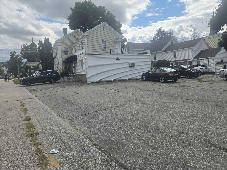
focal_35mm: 23
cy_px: 85
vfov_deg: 58.9
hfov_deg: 73.9
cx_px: 114
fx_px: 151
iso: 25
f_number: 1.8
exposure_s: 1/3291
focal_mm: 5.4
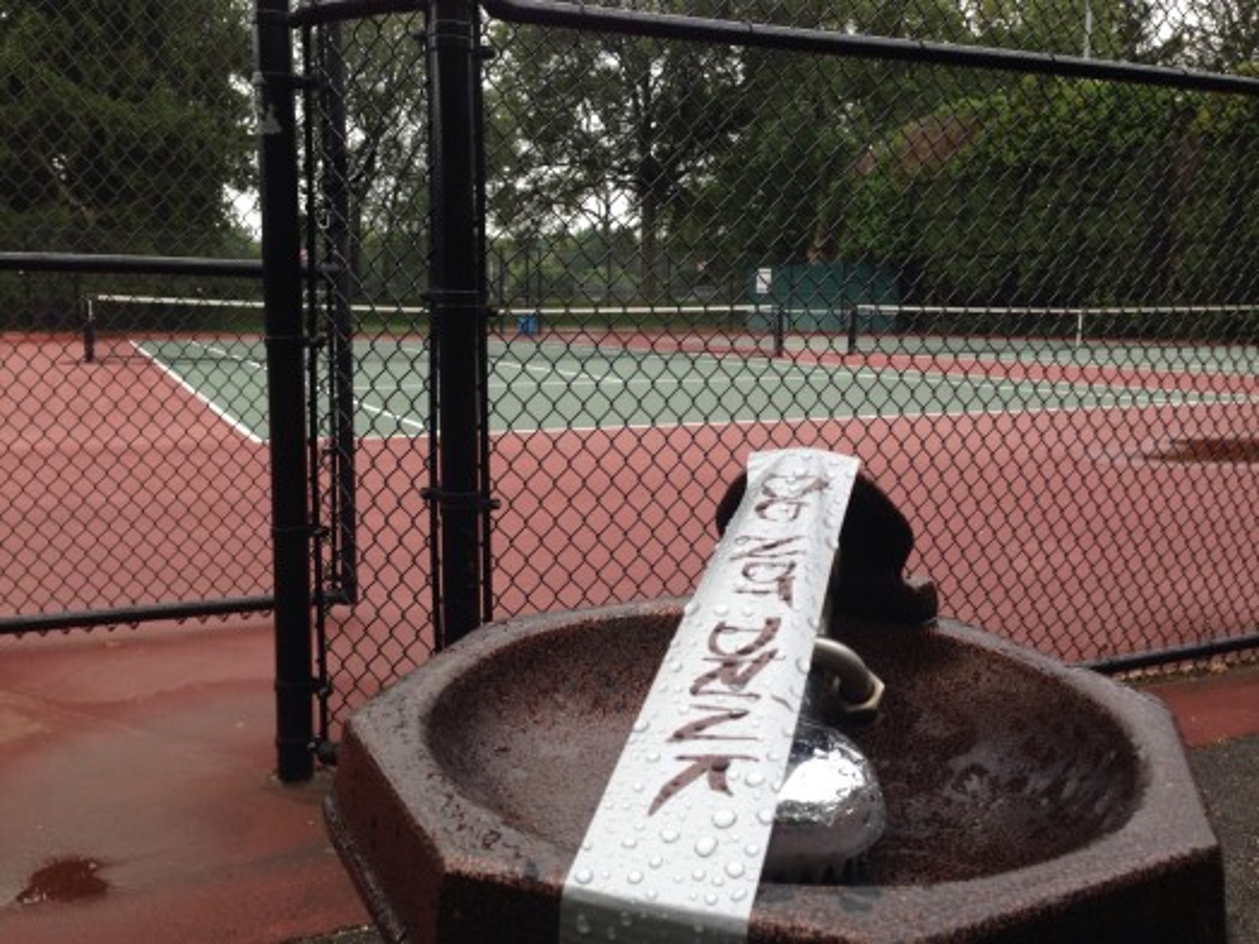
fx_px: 1200
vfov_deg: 42.9
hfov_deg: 55.4
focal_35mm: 33
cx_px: 630
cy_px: 472
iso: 50
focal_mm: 4.12
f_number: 2.4
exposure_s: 1/60
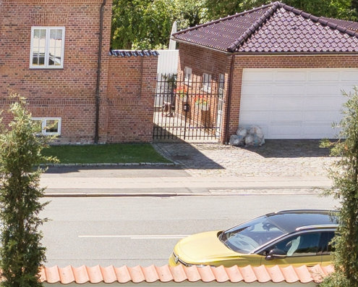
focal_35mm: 111
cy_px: 399
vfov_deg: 13.3
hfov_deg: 16.5
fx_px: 1174
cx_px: -90
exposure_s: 1/200
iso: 100
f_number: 7.1
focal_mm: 13
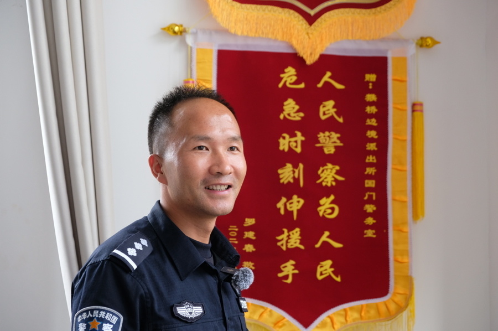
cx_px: 249
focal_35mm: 64
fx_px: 884
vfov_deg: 21.2
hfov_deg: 31.5
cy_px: 166
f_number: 4
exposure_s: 1/110
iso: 800
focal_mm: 42.5
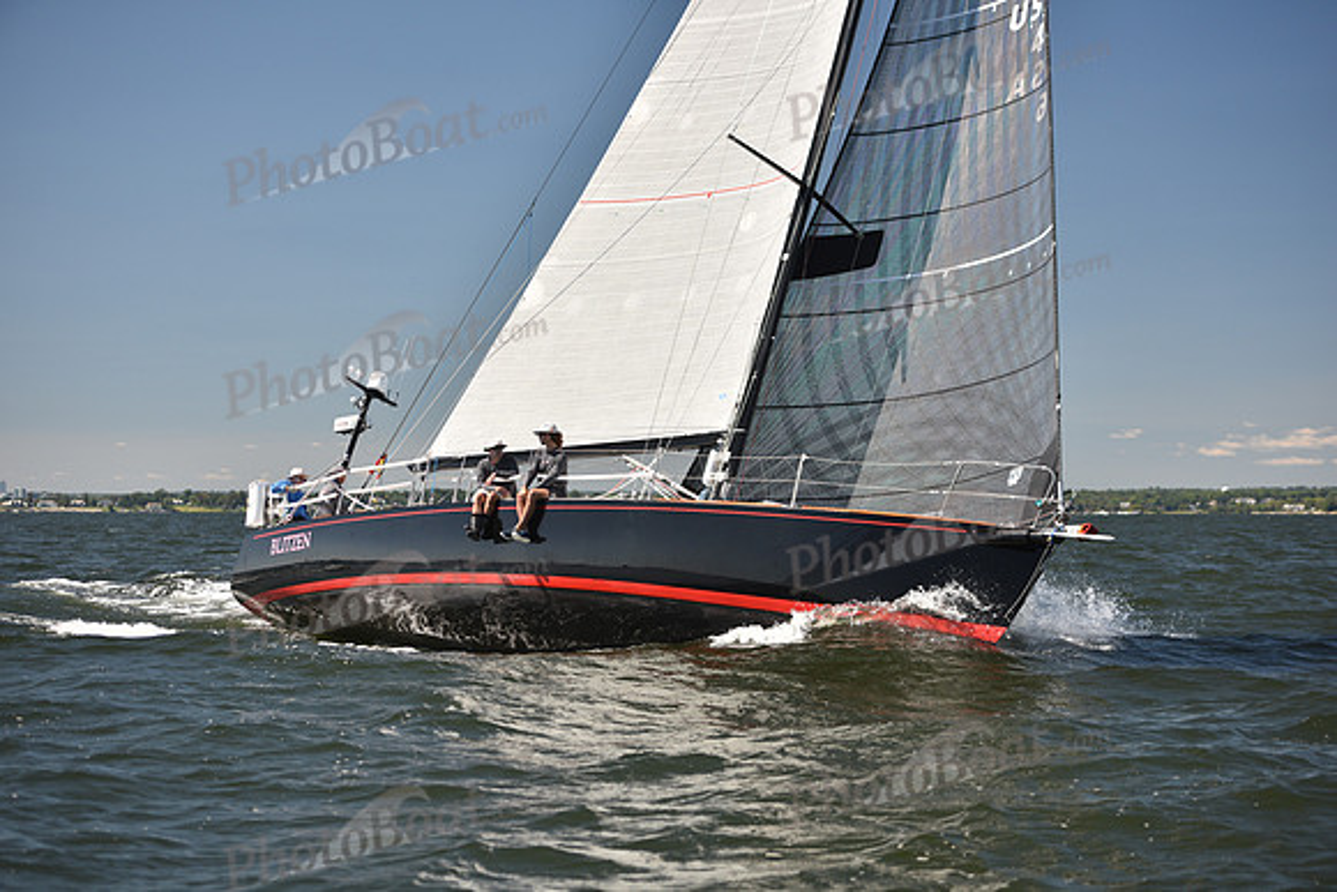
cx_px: 668
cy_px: 446
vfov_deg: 19.5
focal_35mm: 70
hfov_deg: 28.8
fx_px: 2600
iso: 250
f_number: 3.2
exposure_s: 1/1000
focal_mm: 70
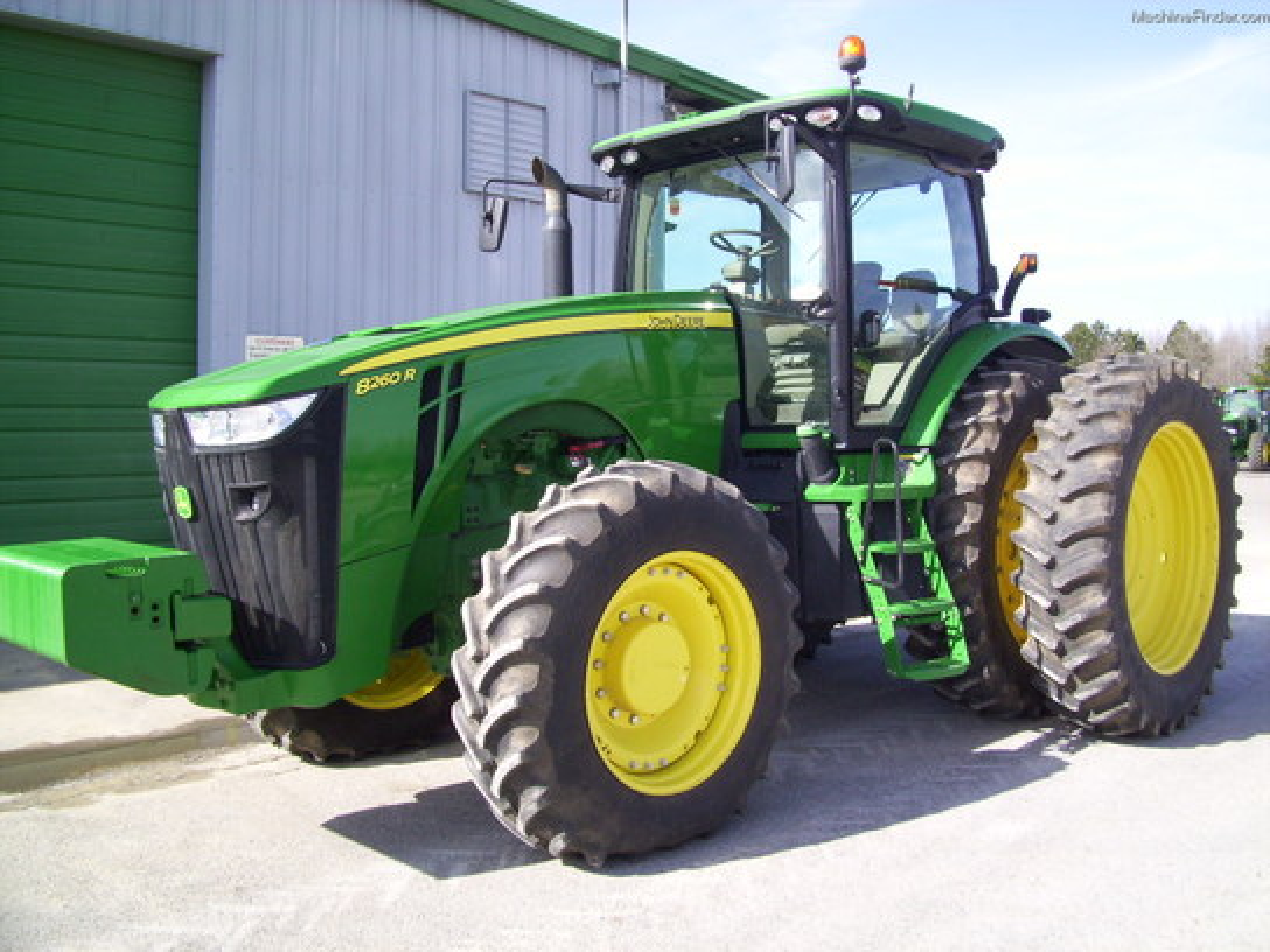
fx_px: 1174
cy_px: 476
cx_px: 635
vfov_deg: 44.2
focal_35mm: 32
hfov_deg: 56.8
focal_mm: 5.7
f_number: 5.6
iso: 80
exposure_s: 1/125
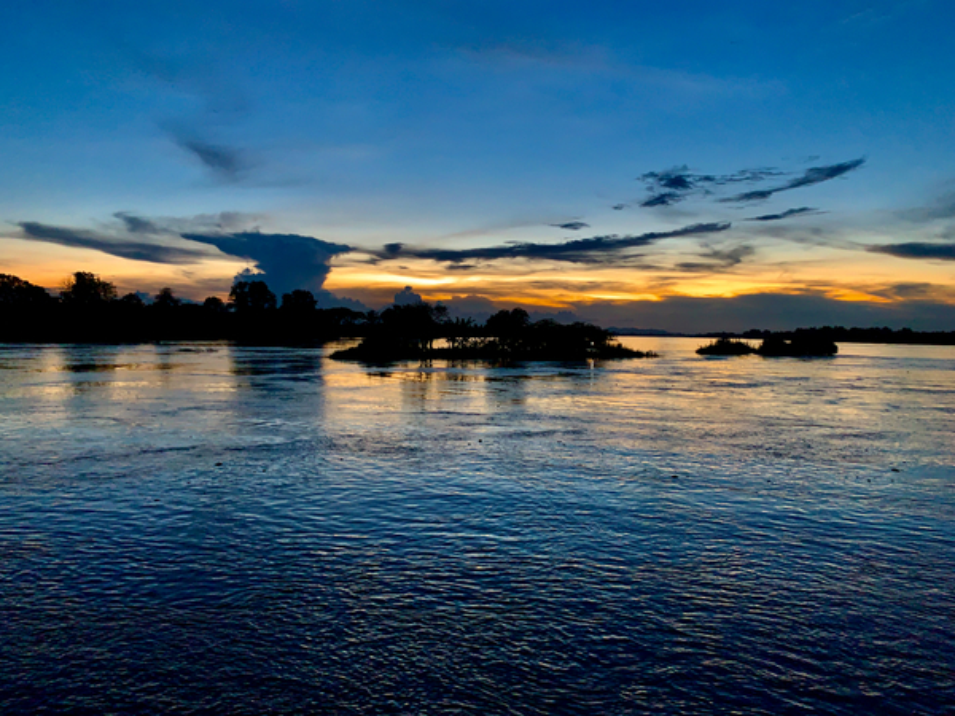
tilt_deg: -1.6
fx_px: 717
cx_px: 478
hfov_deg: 67.3
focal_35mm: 26
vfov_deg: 53.1
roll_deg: -1.0
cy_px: 358
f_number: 1.8
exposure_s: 1/60
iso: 250
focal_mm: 4.25
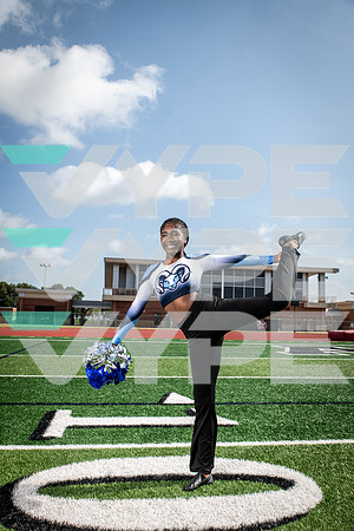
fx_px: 472
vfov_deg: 58.7
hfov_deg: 41.1
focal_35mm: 32
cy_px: 266
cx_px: 177
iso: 125
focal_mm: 32
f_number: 7.1
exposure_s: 1/400
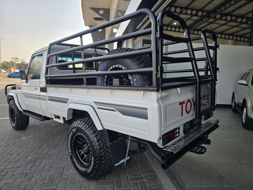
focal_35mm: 23
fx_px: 168
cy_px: 95
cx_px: 126
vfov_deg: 58.9
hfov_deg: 73.9
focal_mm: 6.3
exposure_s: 1/302
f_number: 1.7
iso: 12
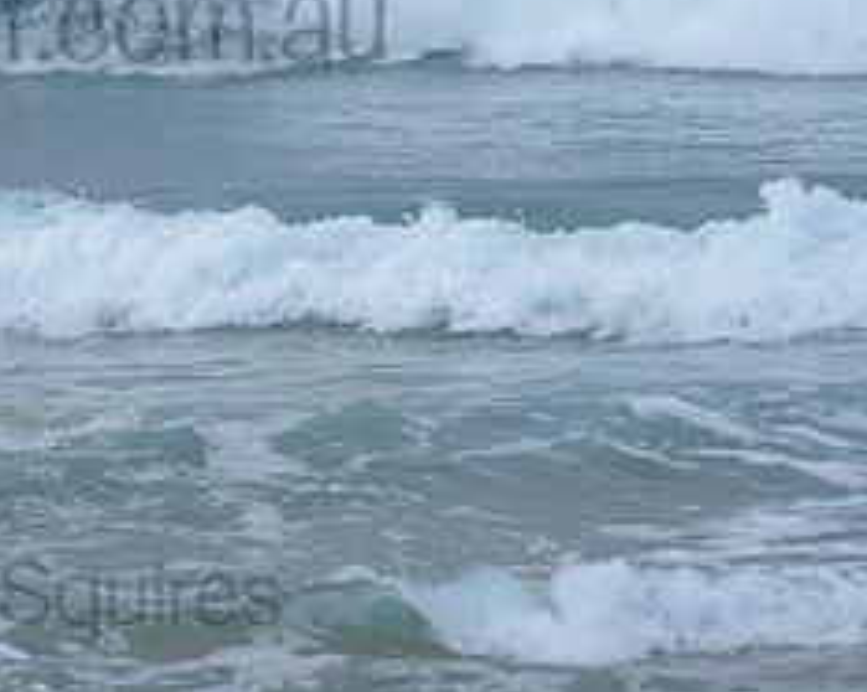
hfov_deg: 4.1
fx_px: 11999
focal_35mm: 468
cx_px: -7
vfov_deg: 3.3
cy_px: -24
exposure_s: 1/2000
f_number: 5.6
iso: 400
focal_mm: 200
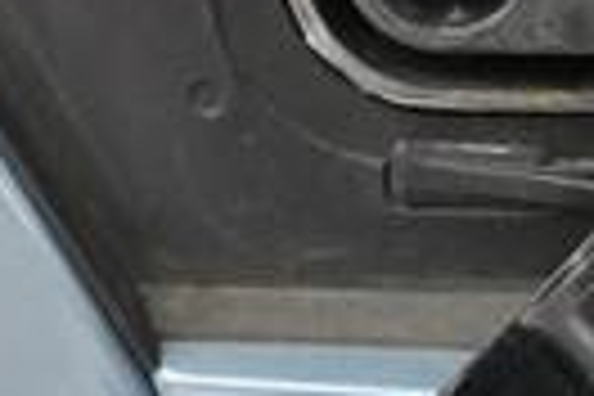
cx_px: 598
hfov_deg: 15.9
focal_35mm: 126
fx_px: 2079
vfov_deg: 10.2
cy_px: -324
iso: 5000
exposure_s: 1/125
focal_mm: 26
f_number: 4
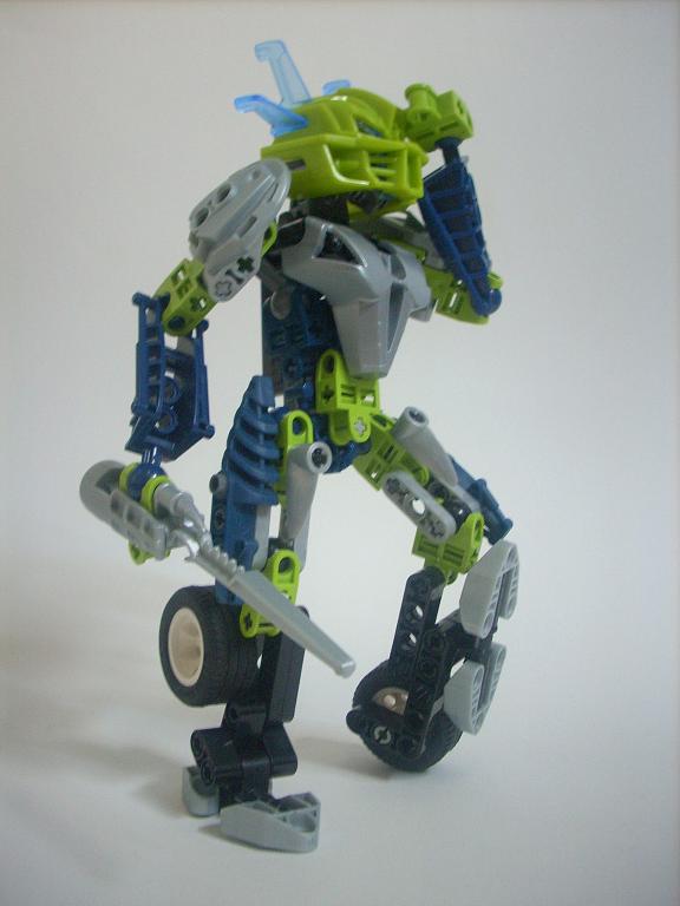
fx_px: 969
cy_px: 453
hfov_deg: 38.7
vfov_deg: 50.1
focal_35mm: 37
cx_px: 340
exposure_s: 1/15
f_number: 2.8
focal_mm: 6.2
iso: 200
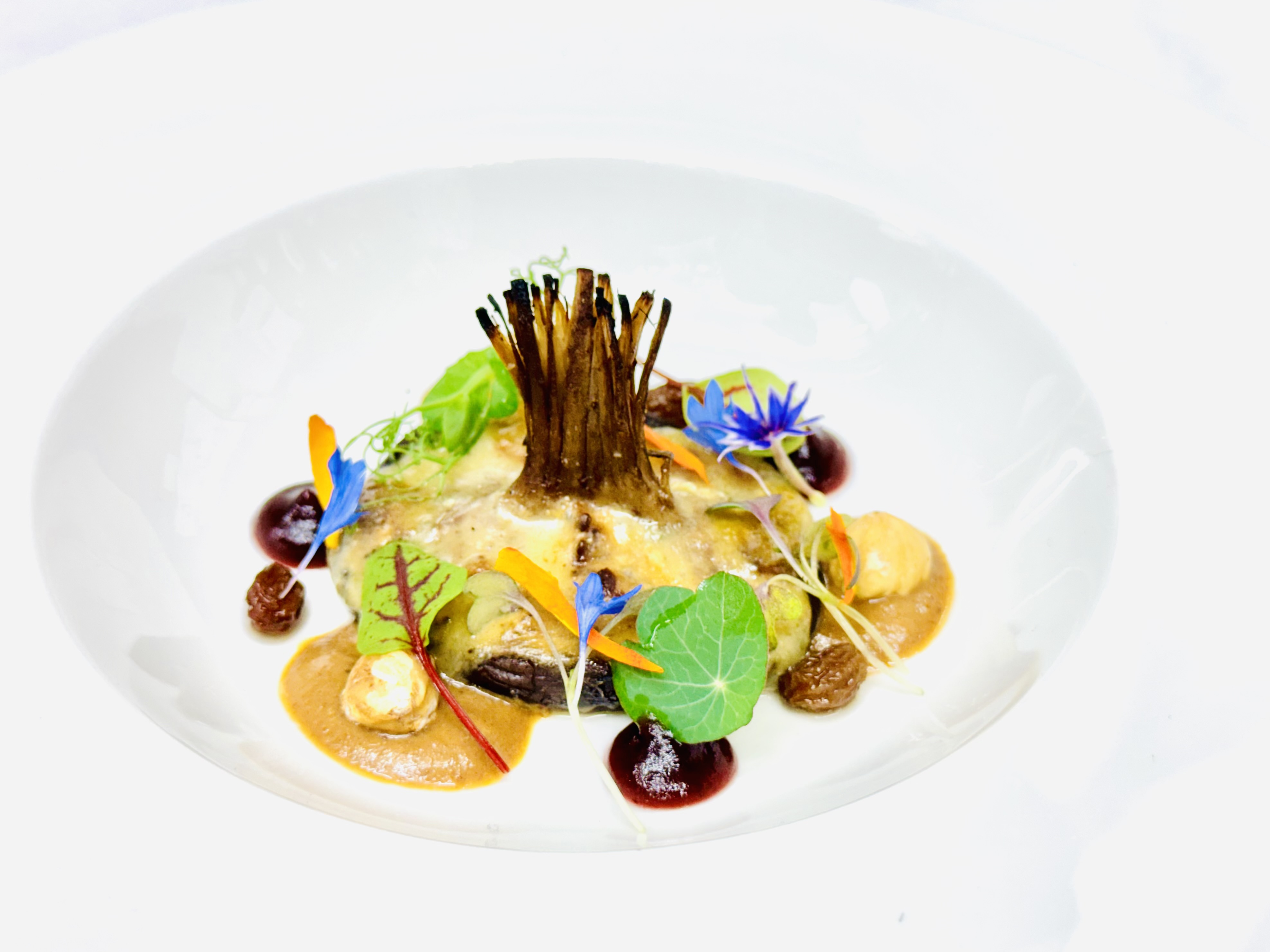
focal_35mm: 49
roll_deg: +1.1
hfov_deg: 38.9
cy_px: 468
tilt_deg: -40.8
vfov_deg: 29.7
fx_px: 1798
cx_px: 633
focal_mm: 6.76
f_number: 1.78
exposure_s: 1/50
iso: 80
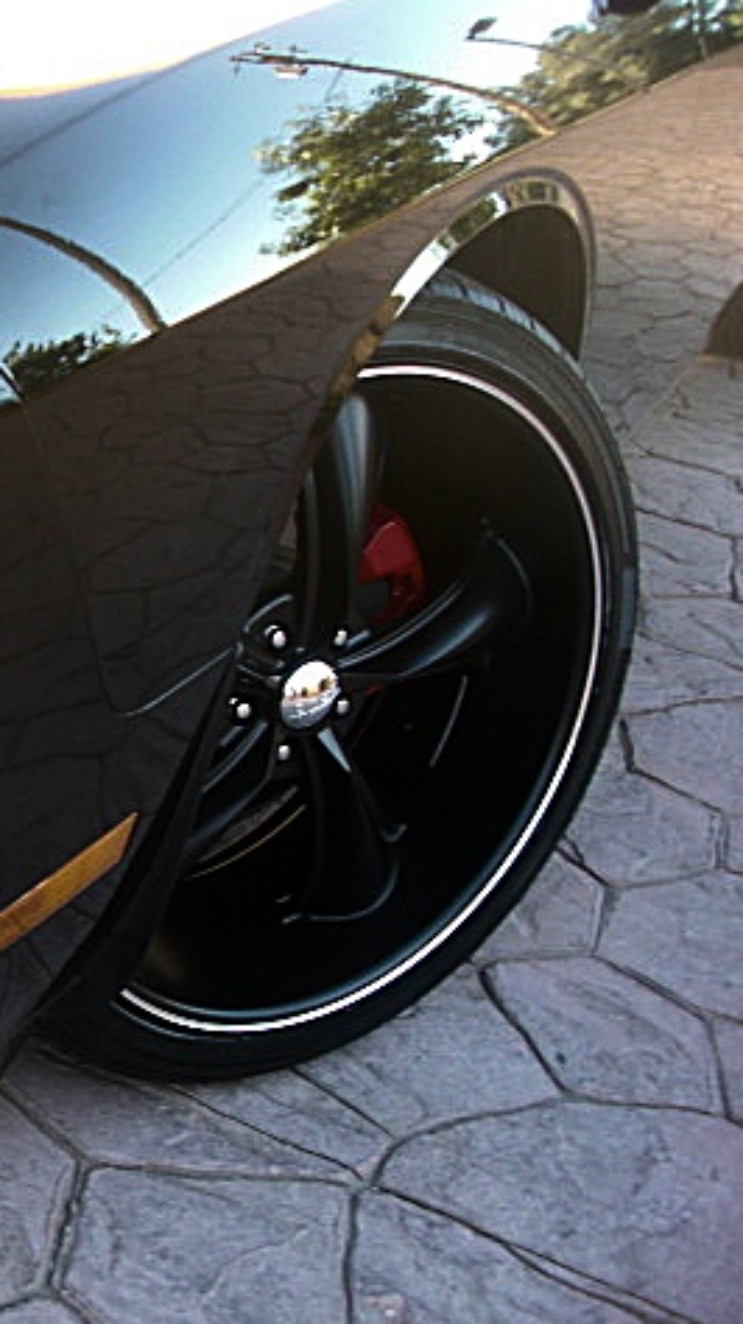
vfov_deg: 39.2
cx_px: -128
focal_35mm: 53
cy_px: 665
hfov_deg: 21.2
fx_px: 1860
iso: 100
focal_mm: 6.3
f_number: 2.8
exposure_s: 1/60
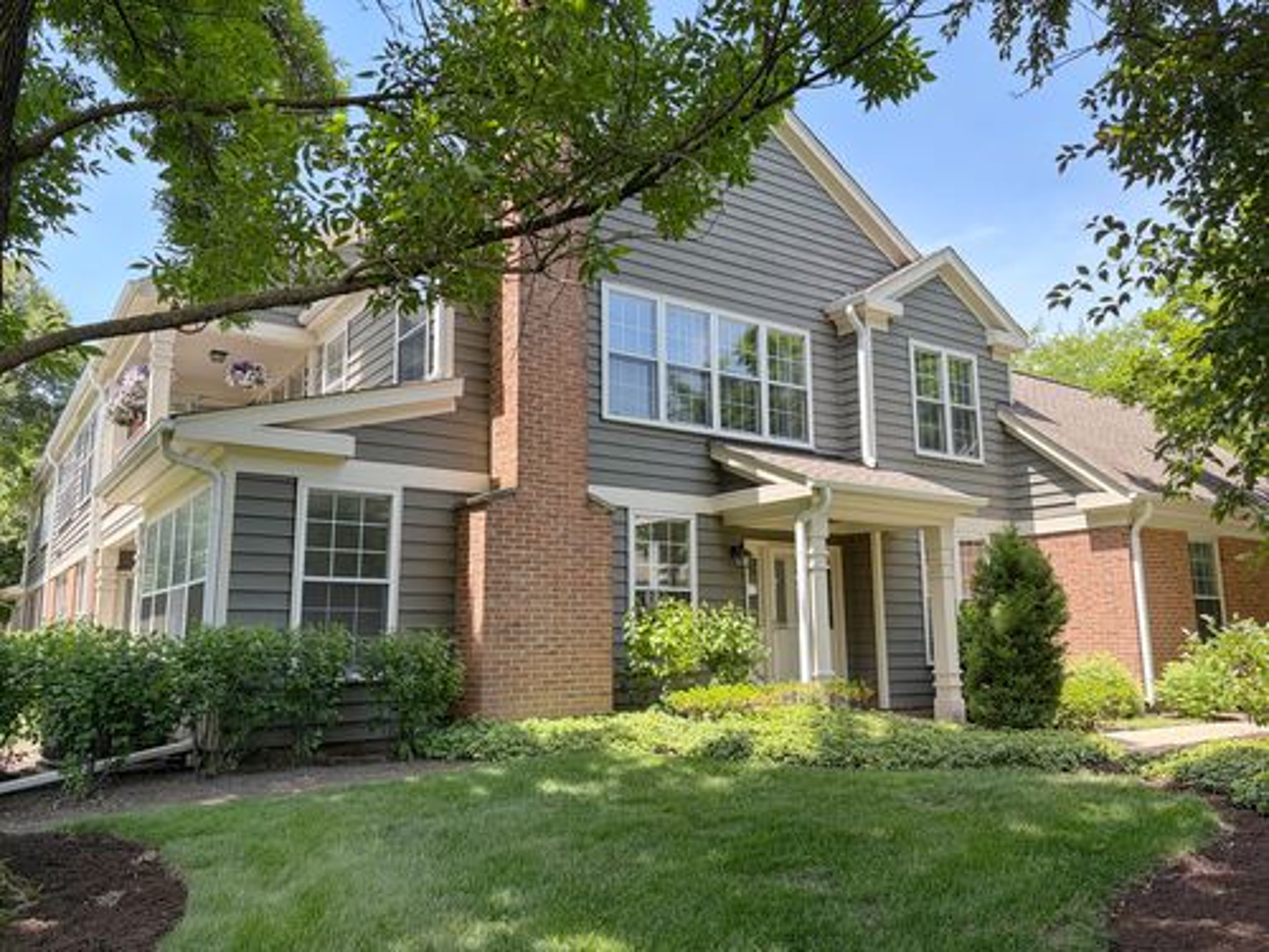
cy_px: 476
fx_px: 953
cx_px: 634
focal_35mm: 26
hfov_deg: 67.3
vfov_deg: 53.1
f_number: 1.6
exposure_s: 1/801
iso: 64
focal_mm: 5.96
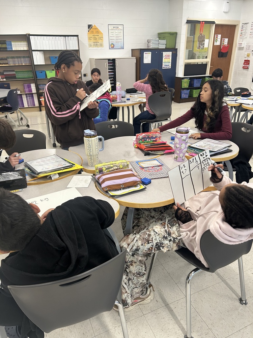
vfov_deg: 67.3
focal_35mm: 26
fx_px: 253
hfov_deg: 53.1
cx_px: 126
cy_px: 169
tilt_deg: -25.9
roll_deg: +1.1
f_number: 1.5
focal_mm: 5.7
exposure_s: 1/112
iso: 125
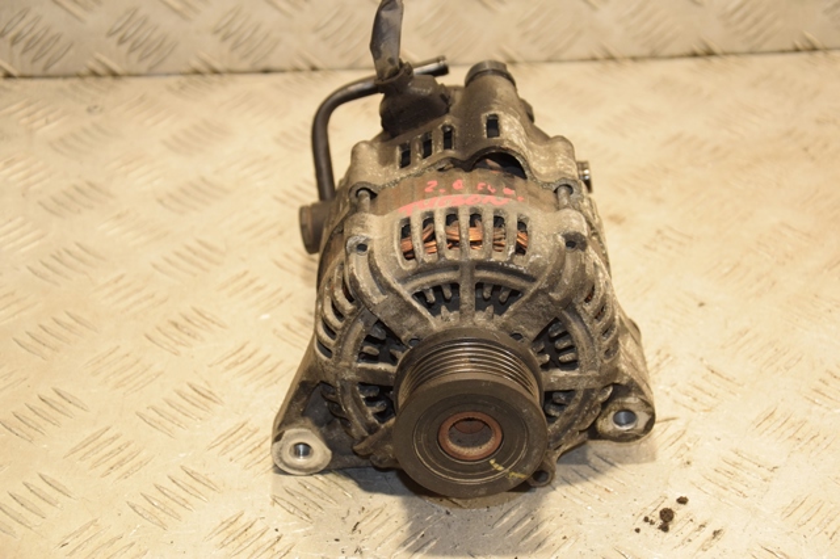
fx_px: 1819
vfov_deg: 17.5
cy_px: 280
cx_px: 420
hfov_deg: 26.0
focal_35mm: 78
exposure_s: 1/160
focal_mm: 52
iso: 800
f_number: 5
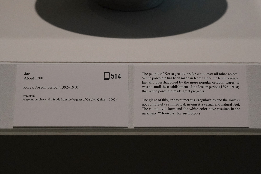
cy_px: 87
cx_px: 130
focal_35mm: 50
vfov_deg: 27.0
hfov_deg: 39.6
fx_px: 363
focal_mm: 50
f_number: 5.6
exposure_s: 1/100
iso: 4000
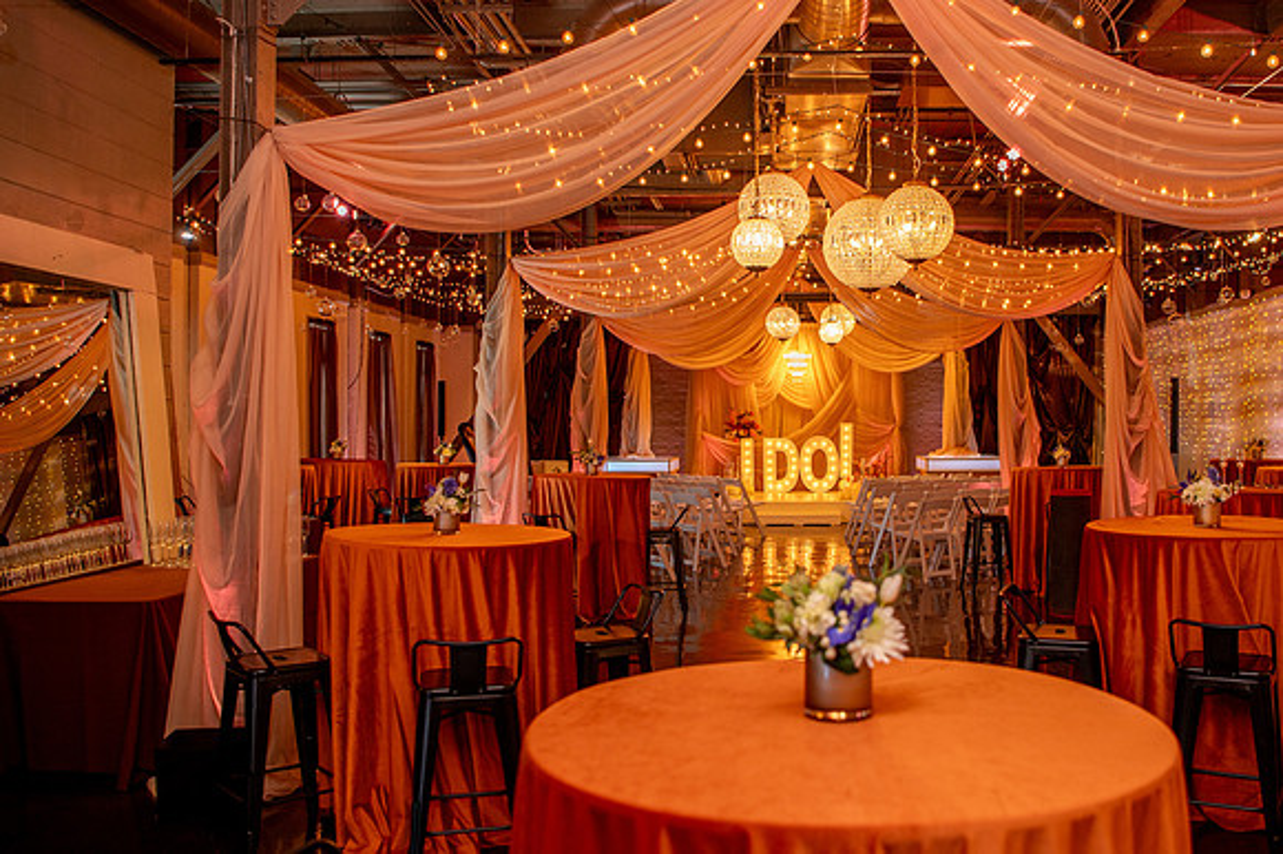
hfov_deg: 59.0
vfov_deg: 41.7
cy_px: 427
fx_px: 1120
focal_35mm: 31
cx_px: 780
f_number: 2.8
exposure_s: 1/80
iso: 400
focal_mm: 24
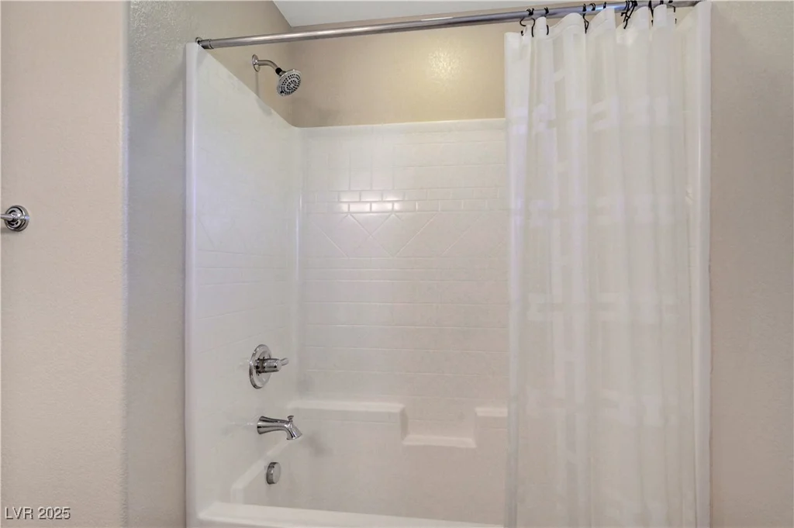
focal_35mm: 18
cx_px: 397
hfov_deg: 90.0
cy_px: 264
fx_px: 397
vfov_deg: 67.3
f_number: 8
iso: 800
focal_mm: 18
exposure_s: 1/10
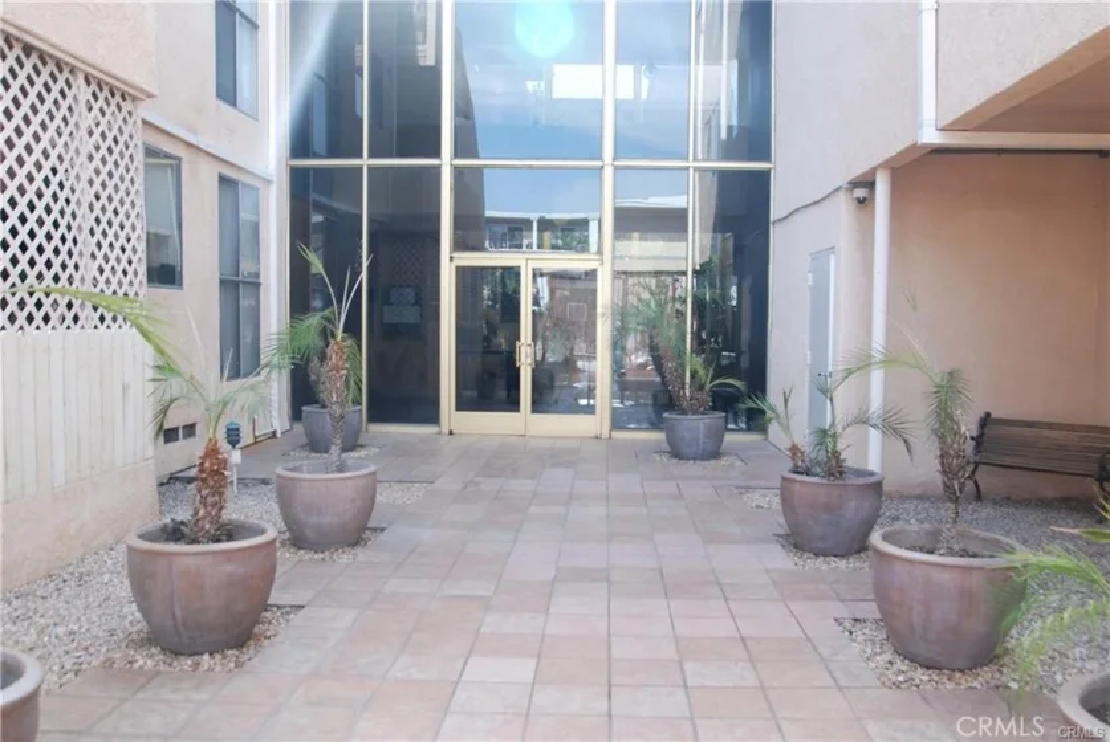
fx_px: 880
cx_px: 555
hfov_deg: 64.5
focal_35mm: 28
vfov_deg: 45.8
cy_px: 371
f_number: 5
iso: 200
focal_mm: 19
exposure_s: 1/100
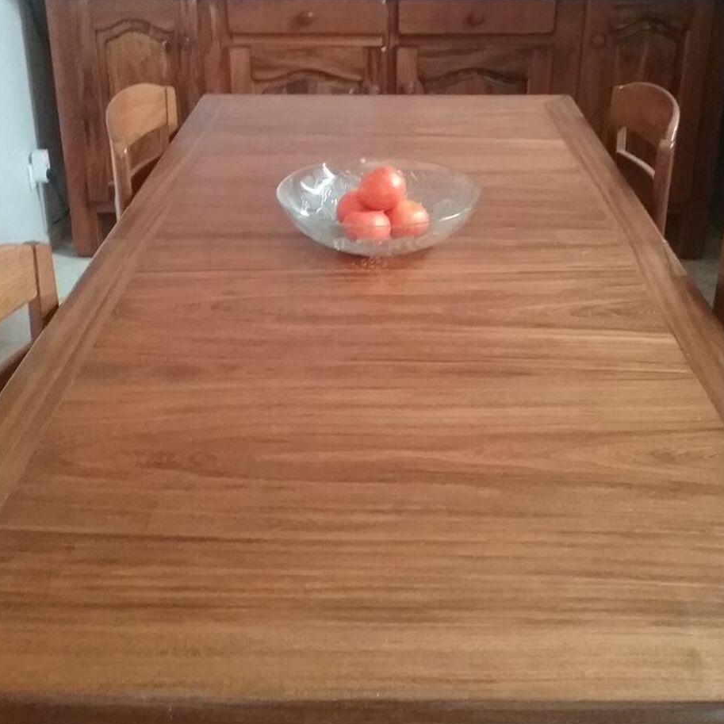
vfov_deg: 41.0
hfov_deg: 41.9
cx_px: 366
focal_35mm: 40
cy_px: 210
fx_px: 947
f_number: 2.2
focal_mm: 3.3
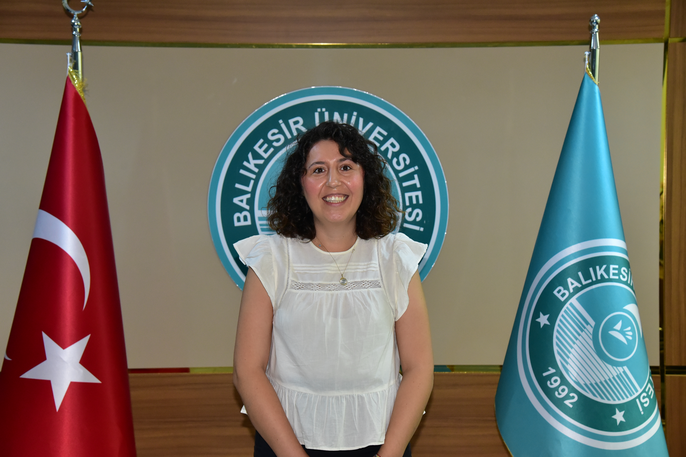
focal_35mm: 52
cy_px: 228
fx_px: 991
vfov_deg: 26.0
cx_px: 343
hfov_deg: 38.2
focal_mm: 52
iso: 3200
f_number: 5.6
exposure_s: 1/200
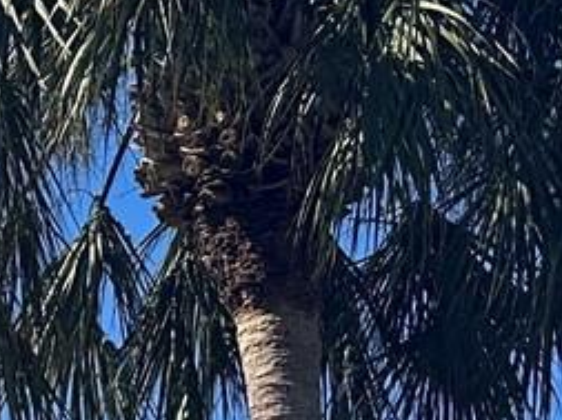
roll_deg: +0.2
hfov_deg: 13.0
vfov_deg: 8.1
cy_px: 1309
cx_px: 393
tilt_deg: -6.6
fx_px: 2464
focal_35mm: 152
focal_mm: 6.86
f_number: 1.78
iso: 80
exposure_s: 1/4016
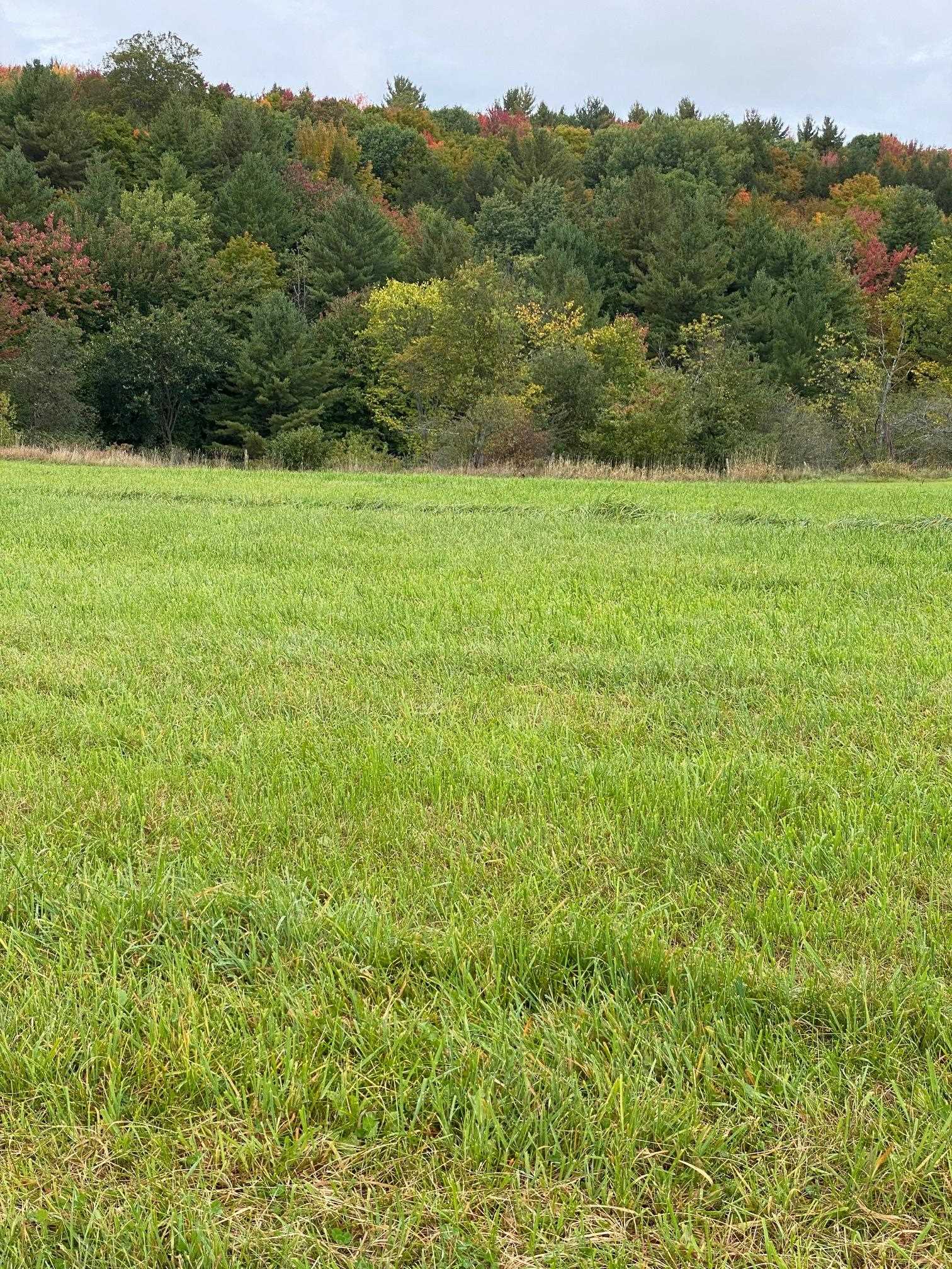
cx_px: 476
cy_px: 634
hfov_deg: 28.0
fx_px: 1907
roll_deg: -0.8
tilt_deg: -7.4
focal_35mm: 52
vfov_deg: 36.8
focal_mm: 6
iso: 20
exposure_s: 1/856
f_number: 2
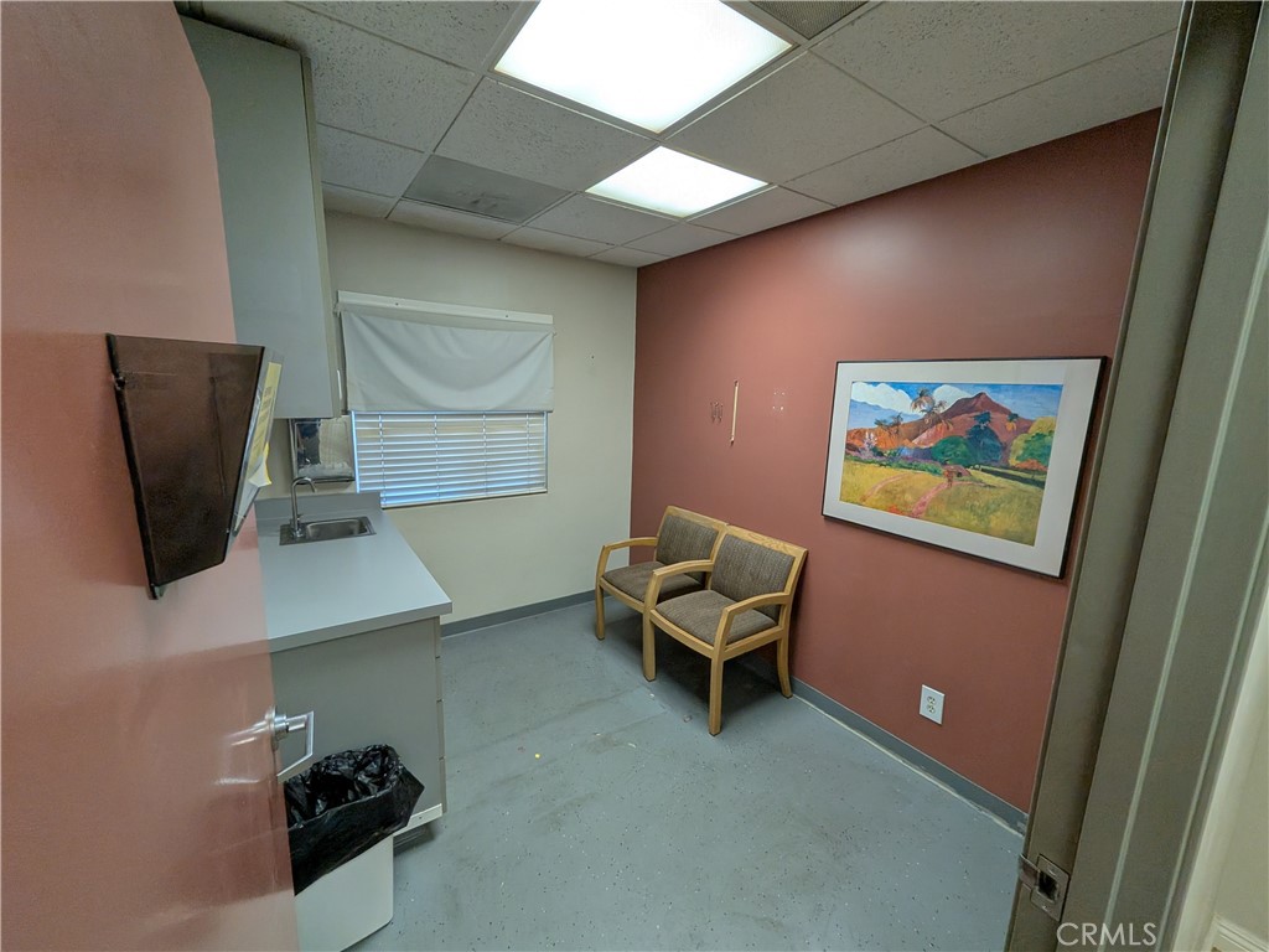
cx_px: 634
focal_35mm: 13
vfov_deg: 89.9
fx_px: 477
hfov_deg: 106.2
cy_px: 476
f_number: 2.2
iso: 72
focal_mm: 1.54
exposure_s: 1/60
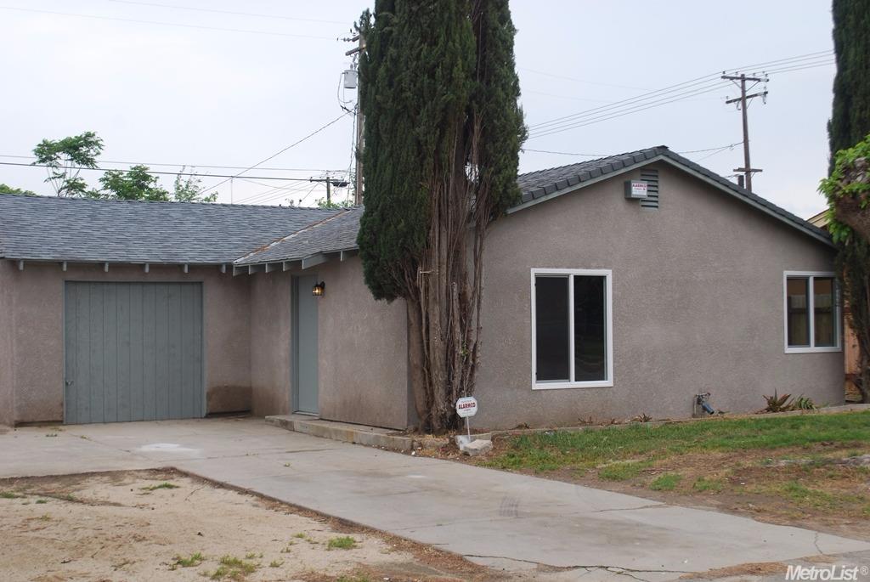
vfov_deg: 26.5
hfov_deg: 38.8
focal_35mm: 51
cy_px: 291
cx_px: 435
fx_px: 1234
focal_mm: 34
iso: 100
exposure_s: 1/160
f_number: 6.3
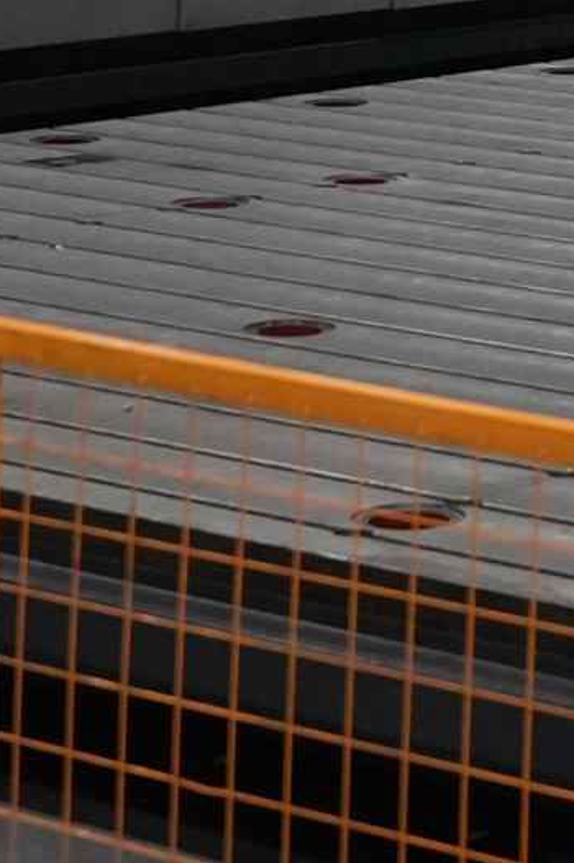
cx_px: 1132
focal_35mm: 160
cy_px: -658
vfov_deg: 11.9
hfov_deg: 8.2
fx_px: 3831
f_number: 3.5
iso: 3200
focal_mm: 24
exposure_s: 1/80
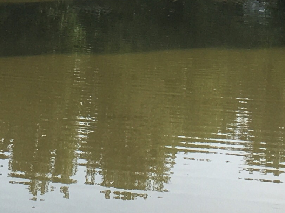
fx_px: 1186
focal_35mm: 144
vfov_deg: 9.8
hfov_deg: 13.7
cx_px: 96
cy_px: -156
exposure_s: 1/646
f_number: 2.2
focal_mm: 4.15
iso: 25
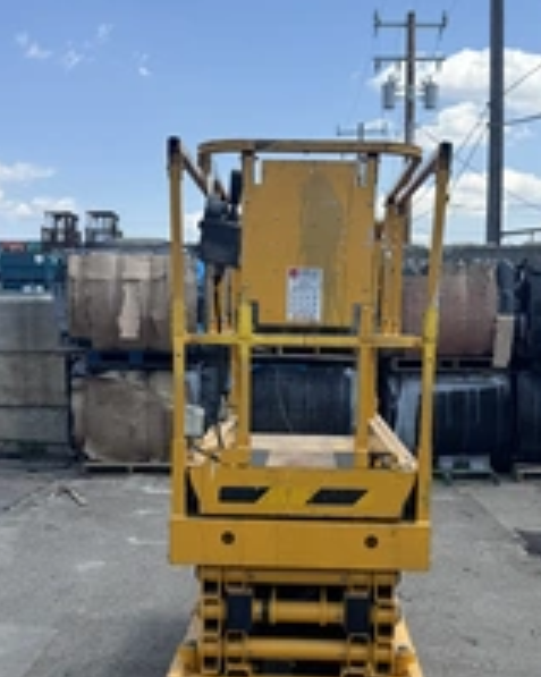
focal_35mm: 47
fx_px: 941
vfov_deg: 39.1
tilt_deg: -6.4
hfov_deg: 32.1
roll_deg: +0.3
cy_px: 446
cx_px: 286
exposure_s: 1/3247
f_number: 1.78
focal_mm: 6.76
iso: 80
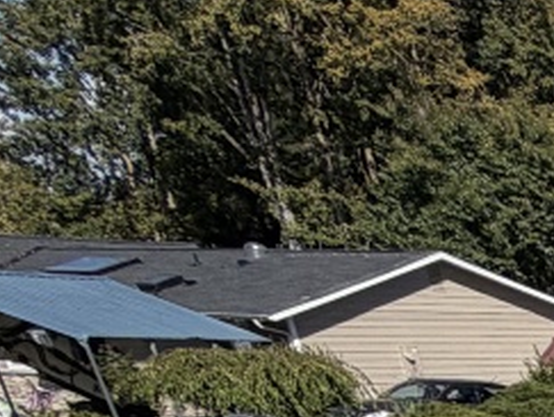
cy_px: 968
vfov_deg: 12.8
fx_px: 1475
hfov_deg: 12.4
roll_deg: -0.4
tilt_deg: -23.6
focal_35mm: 92
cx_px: 1550
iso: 20
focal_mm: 2.22
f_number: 2.2
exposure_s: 1/1534
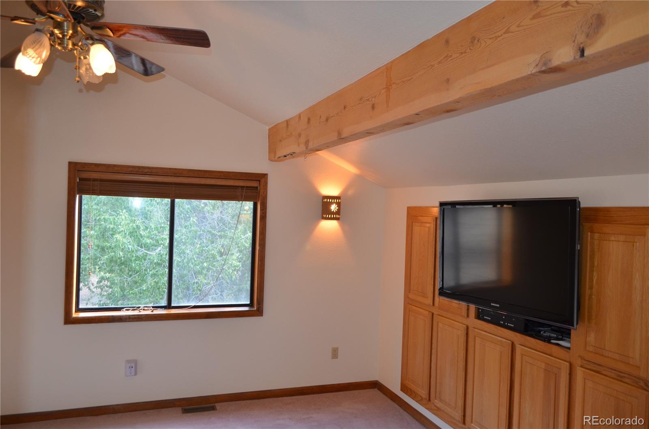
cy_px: 214
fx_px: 486
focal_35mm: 27
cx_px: 324
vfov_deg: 47.7
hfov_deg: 67.5
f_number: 3.5
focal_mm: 18
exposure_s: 1/60
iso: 400
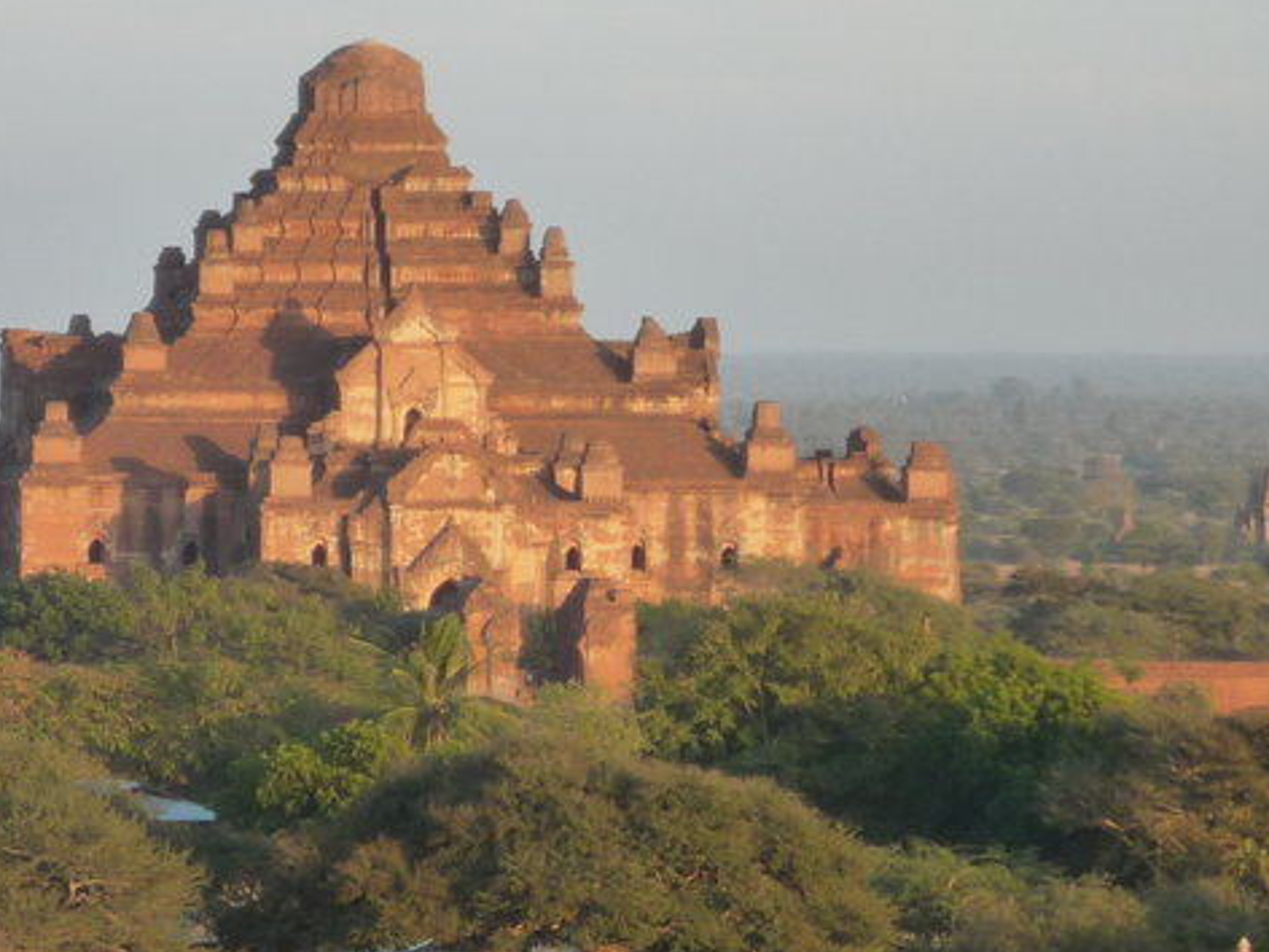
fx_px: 10448
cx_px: 500
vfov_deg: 5.2
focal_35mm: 285
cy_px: 406
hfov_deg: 6.9
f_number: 5.7
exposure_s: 1/125
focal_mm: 20.5
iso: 160
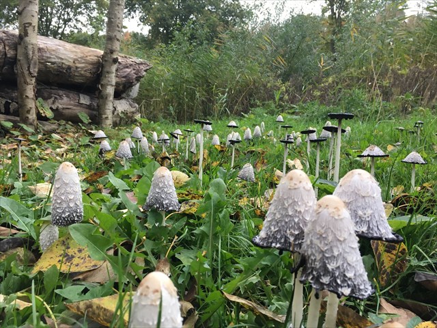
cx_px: 218
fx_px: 366
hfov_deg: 61.7
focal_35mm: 29
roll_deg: -1.1
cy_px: 164
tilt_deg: -4.8
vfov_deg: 48.2
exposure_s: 1/33
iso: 32
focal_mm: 4.15
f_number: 2.2
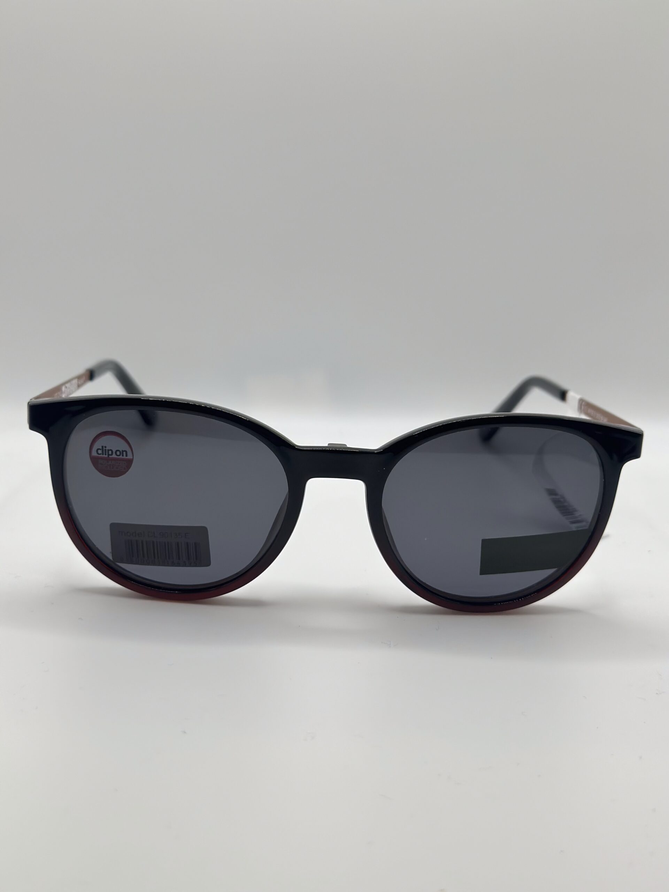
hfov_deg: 30.3
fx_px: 1237
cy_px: 446
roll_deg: -2.3
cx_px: 334
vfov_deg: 39.7
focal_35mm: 48
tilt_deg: -19.9
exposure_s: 1/729
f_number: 1.78
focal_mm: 6.86
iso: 80
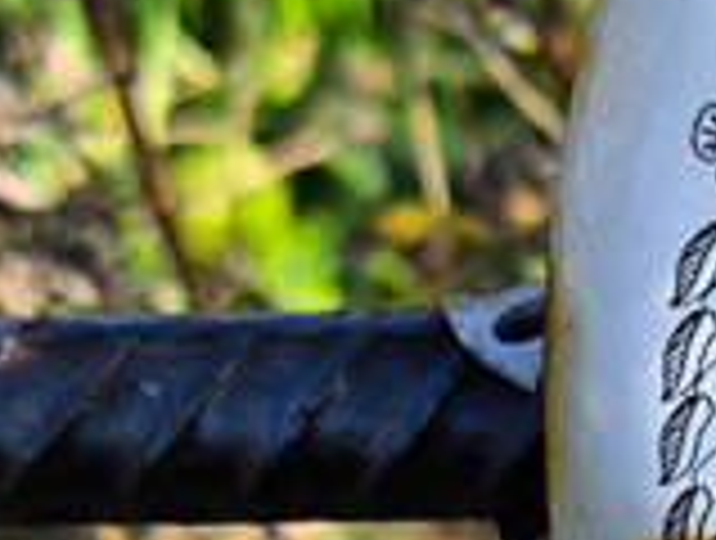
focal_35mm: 251
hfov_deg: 7.7
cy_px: 1134
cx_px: 1110
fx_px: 5203
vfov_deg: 5.8
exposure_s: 1/432
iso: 50
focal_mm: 4.71
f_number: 1.7
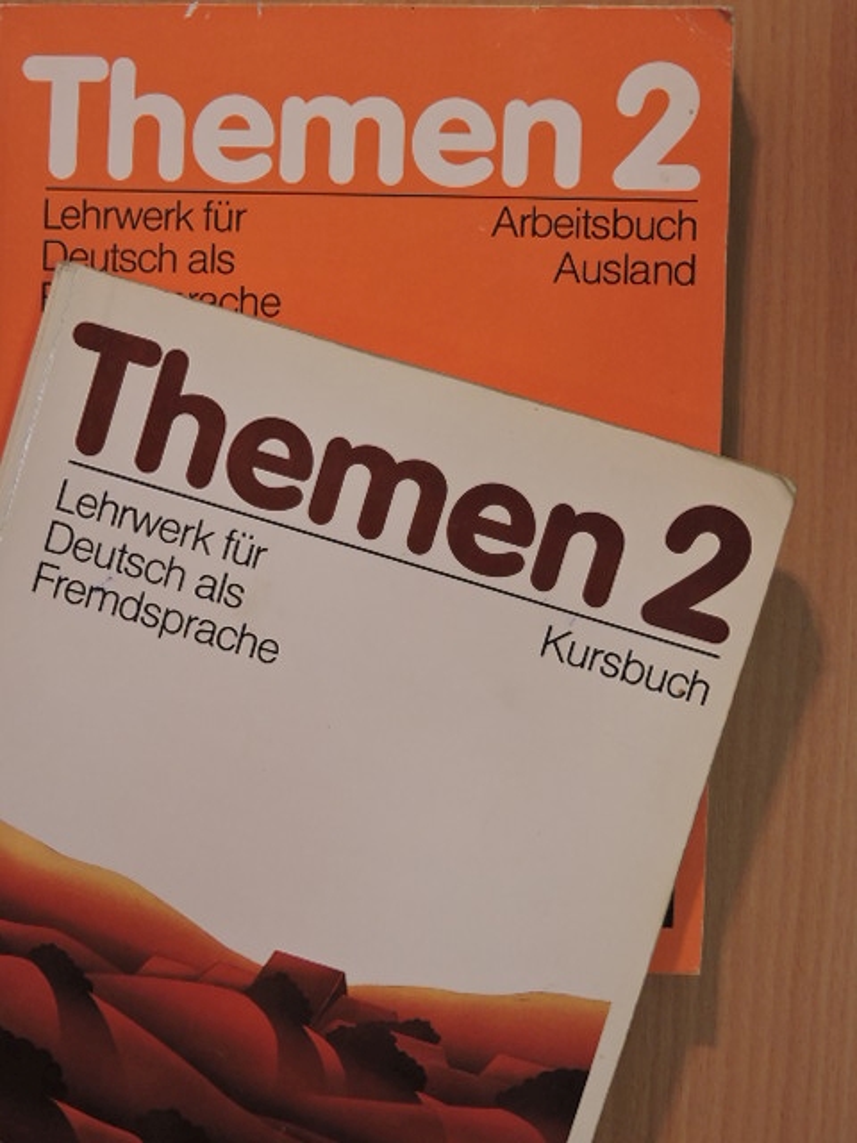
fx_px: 1485
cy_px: 572
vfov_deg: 42.1
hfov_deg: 32.2
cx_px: 428
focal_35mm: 45
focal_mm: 8.1
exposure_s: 1/80
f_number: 4
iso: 400
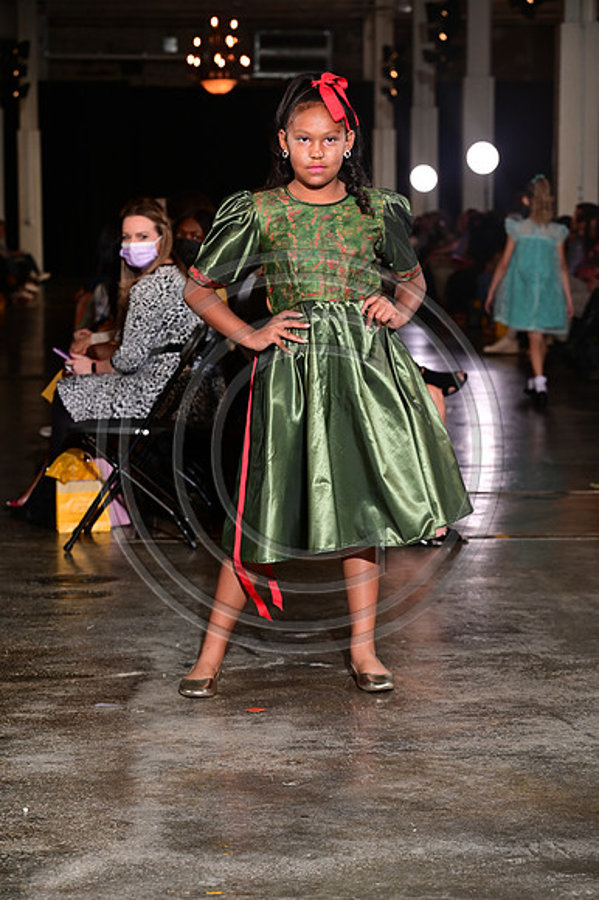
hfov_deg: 14.8
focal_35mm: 92
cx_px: 300
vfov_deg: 22.2
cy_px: 450
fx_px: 2299
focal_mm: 92
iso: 1000
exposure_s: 1/125
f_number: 6.3
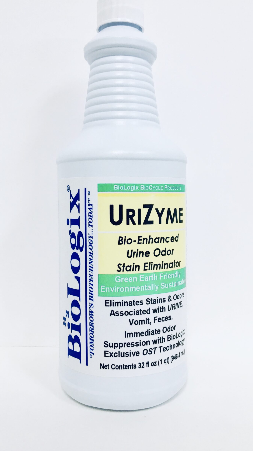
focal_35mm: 34
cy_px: 212
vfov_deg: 58.0
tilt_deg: -4.0
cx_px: 135
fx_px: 406
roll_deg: +0.5
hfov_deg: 34.6
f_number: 2.2
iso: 50
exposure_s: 1/30
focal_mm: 4.15
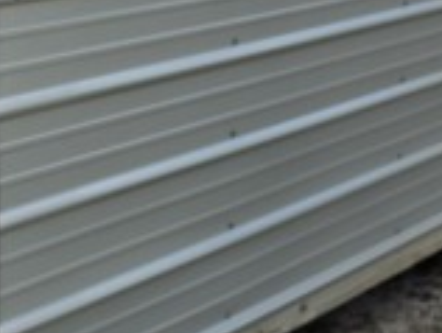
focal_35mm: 93
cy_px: -62
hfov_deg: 19.9
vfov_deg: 15.4
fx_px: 1189
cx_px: -73
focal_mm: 6.3
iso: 80
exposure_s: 1/7944
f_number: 1.7
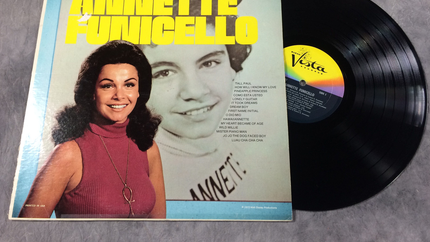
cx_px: 215
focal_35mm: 32
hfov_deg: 61.0
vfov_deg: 36.4
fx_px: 365
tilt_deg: -72.1
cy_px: 86
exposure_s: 1/30
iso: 32
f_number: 2.2
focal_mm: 4.15
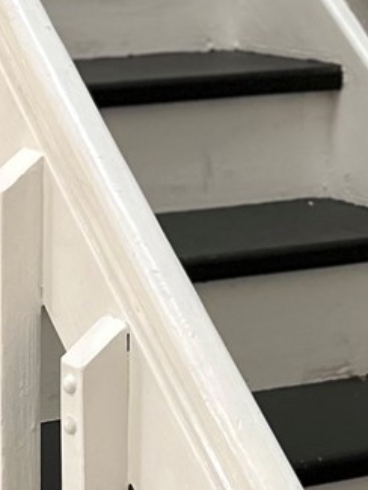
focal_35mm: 128
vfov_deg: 15.3
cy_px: 374
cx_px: -152
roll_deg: -0.1
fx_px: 1813
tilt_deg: -14.3
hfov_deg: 11.2
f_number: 1.5
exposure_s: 1/77
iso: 125
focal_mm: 5.7
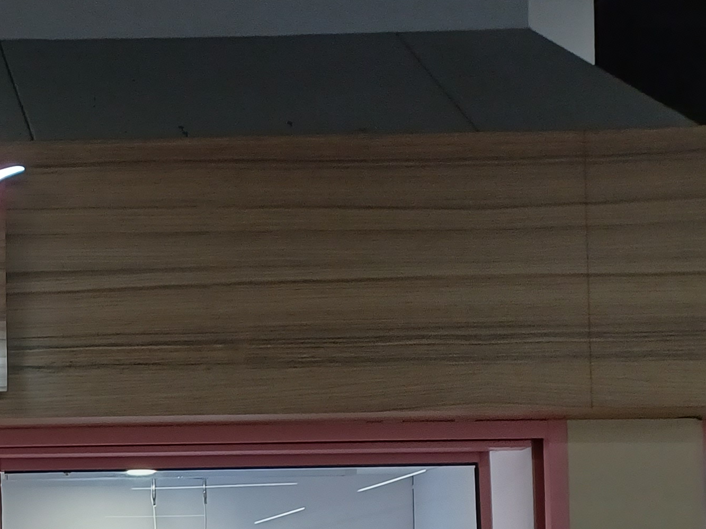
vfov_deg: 18.8
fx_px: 1530
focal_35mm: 75
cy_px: 601
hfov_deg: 22.7
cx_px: -256
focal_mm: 4.6
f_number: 1.8
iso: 200
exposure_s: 1/50
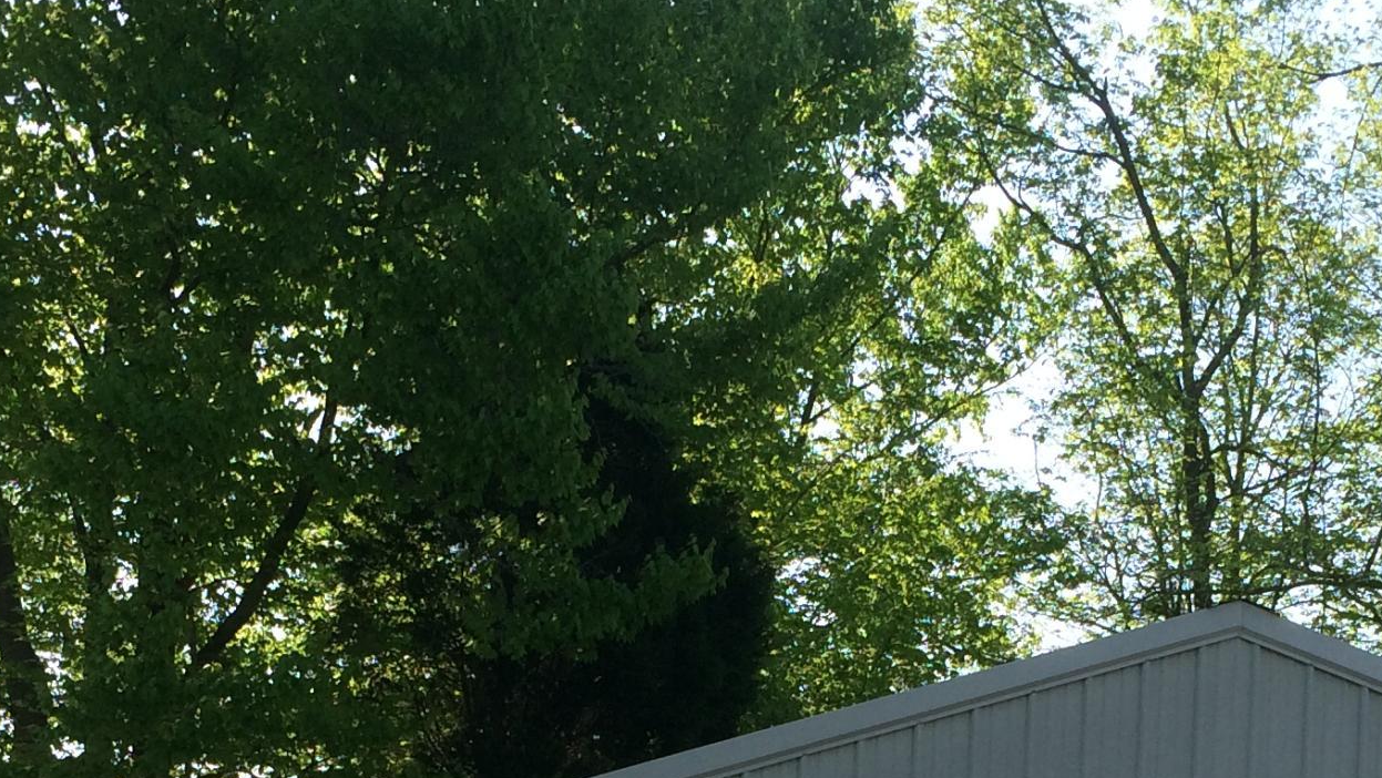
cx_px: 639
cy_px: 1045
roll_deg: -1.3
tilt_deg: +2.1
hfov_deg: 27.9
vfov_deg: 15.1
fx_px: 2786
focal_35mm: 76
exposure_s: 1/1109
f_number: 2.2
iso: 32
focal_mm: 4.15
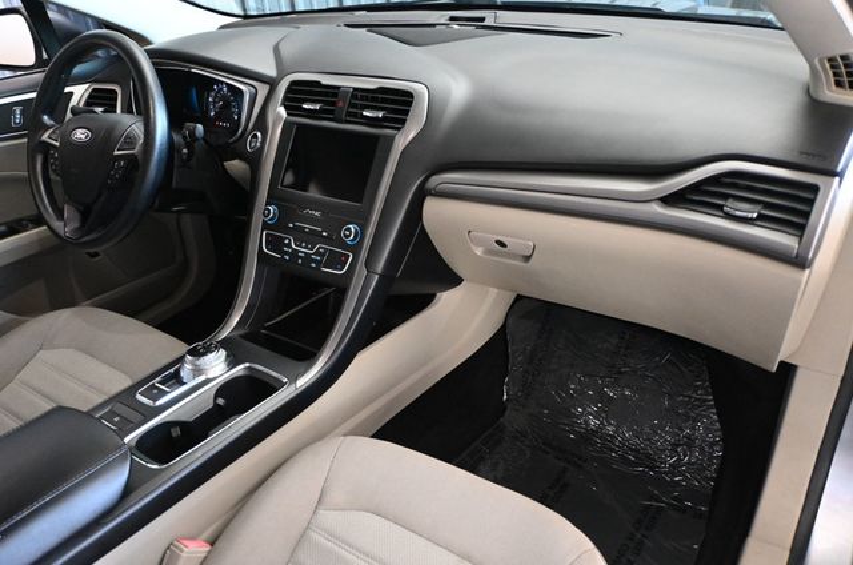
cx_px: 426
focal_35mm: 29
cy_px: 282
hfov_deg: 63.3
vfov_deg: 44.4
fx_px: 692
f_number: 3.8
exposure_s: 1/60
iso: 4500
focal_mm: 19.5
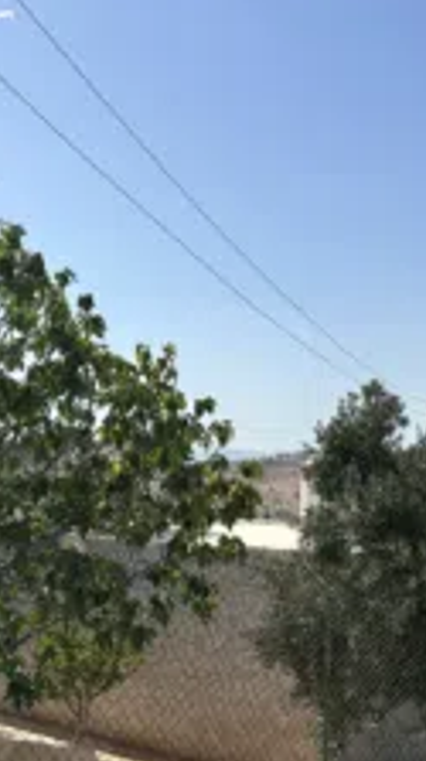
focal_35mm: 47
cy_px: 440
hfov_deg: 24.2
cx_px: 426
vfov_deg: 43.6
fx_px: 946
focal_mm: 6.86
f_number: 1.78
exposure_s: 1/7576
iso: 80
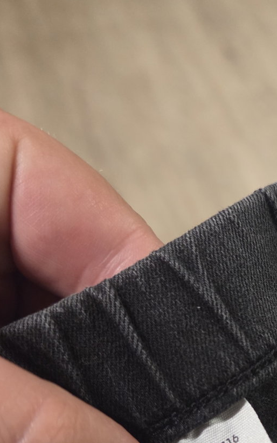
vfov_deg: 38.8
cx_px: 254
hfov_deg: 25.4
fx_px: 592
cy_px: 379
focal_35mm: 49
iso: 1600
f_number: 1.8
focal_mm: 5.4
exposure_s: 1/50
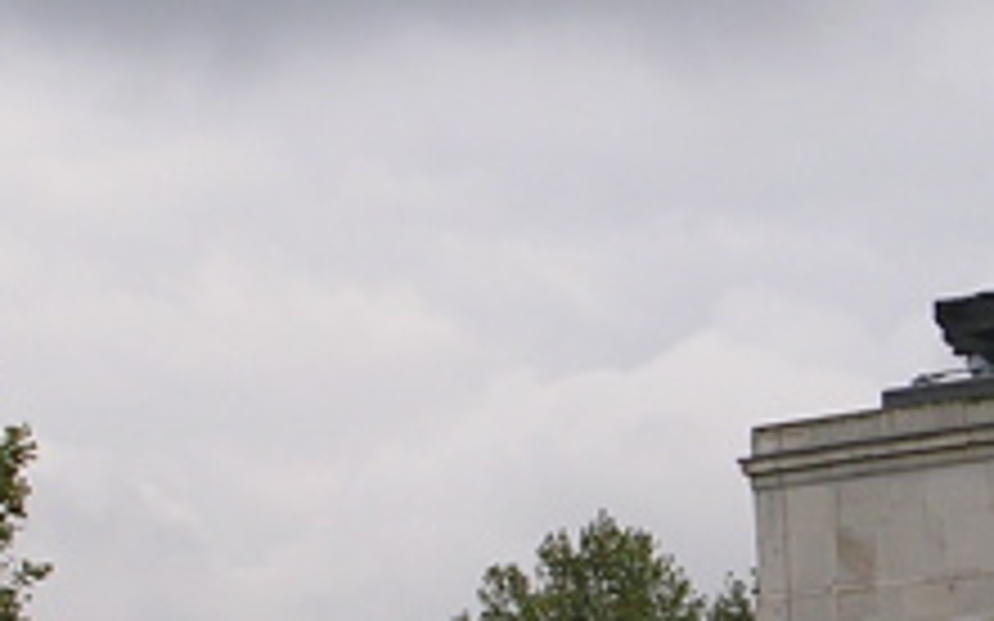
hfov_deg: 10.8
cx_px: 724
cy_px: 459
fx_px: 5227
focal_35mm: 193
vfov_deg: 6.8
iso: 50
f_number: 3.5
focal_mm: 9.6
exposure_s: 1/263
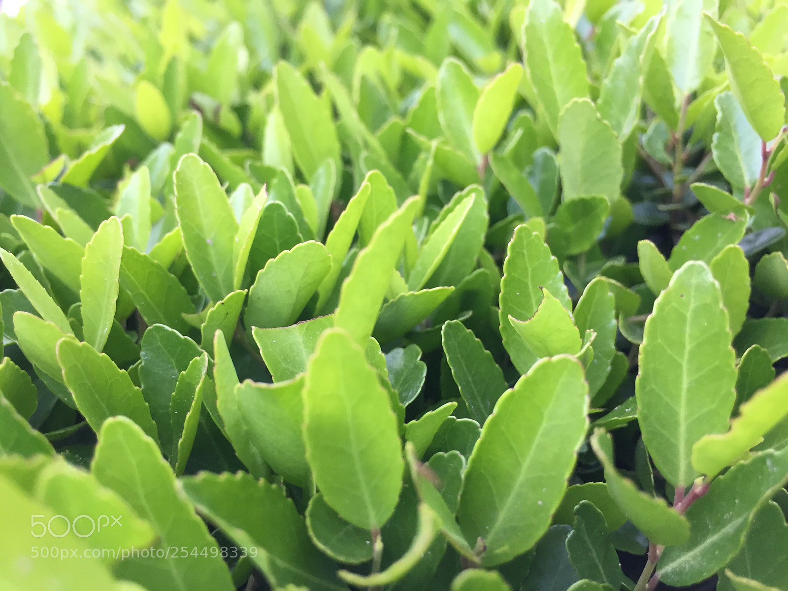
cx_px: 394
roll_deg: +17.4
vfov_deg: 48.2
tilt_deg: -23.4
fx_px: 660
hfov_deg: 61.7
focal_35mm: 29
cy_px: 296
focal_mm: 4.15
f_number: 2.2
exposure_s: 1/30
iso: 40
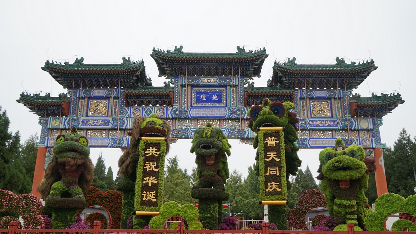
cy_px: 139
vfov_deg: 40.0
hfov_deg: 66.1
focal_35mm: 29
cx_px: 212
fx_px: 320
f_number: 7.1
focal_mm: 27
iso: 100
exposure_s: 1/100
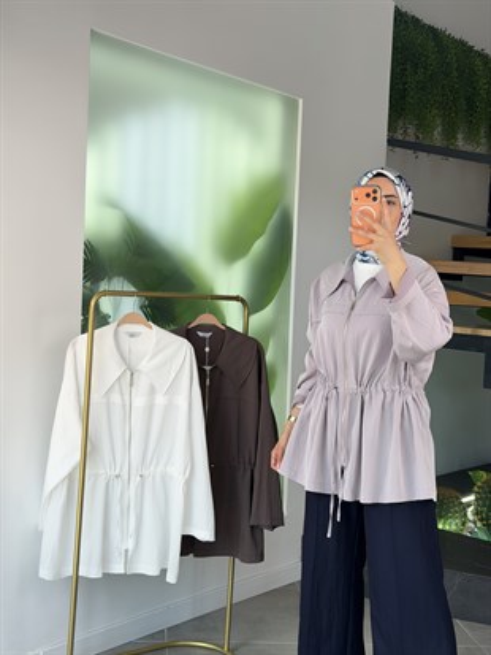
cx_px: 246
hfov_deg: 30.3
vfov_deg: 39.6
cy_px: 328
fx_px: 907
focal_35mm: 48
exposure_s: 1/333
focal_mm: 6.76
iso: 64
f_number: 1.78
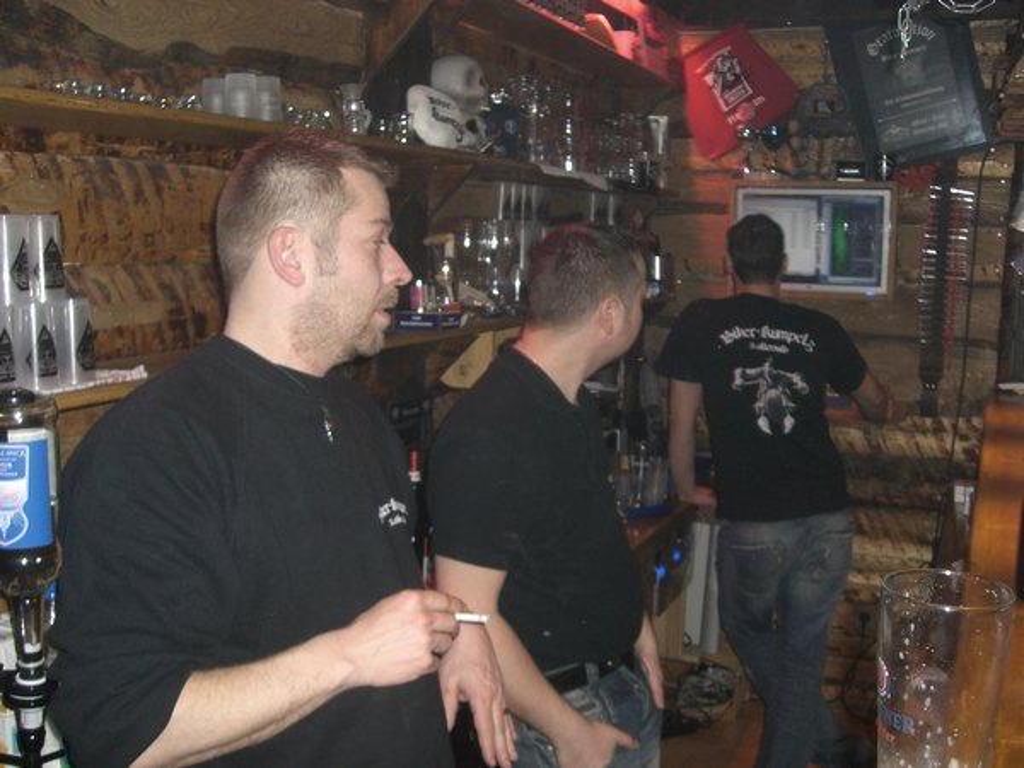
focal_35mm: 38
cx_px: 512
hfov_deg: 49.0
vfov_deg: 37.7
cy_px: 384
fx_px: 1124
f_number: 2.7
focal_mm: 6.2
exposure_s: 1/60
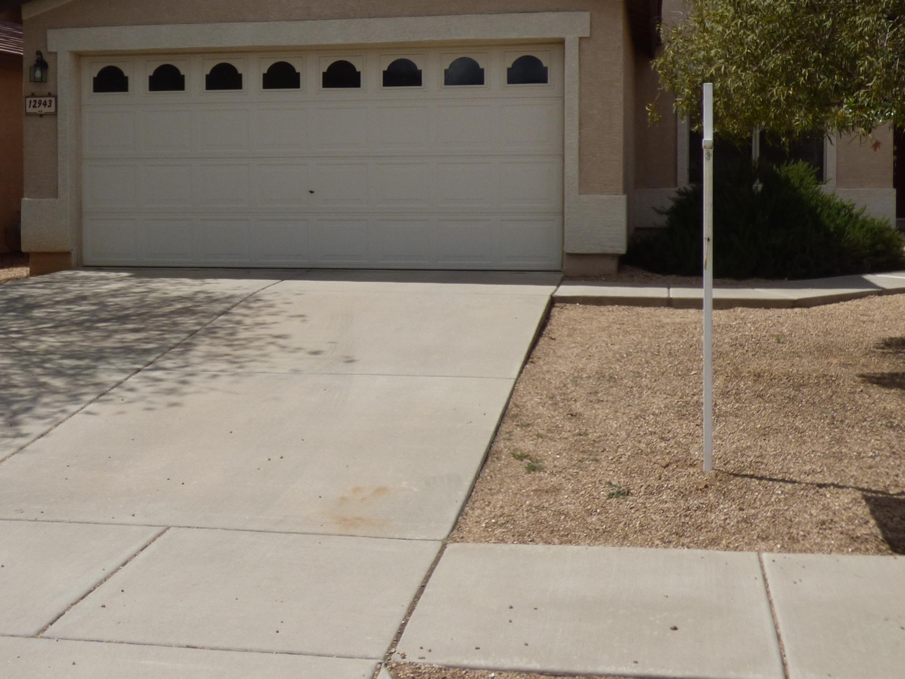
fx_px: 1255
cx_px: 379
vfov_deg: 29.9
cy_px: 198
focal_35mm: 48
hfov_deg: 39.5
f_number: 4
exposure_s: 1/2000
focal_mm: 5.29
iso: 100
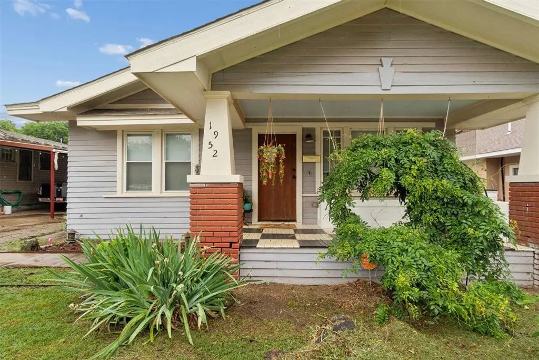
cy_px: 180
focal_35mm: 18
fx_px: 270
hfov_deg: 90.0
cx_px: 270
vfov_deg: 67.4
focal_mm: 12
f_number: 9
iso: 100
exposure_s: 1/125
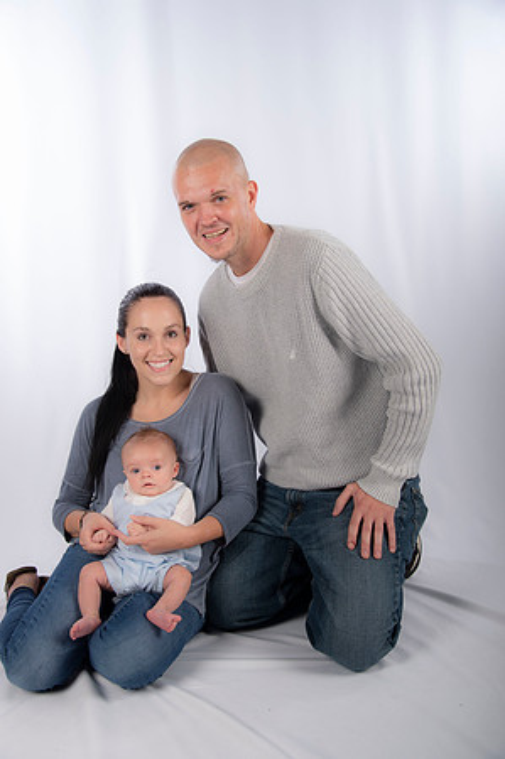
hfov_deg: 35.0
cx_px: 252
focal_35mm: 38
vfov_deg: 50.7
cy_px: 380
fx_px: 801
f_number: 5.6
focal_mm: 38
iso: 100
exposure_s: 1/200
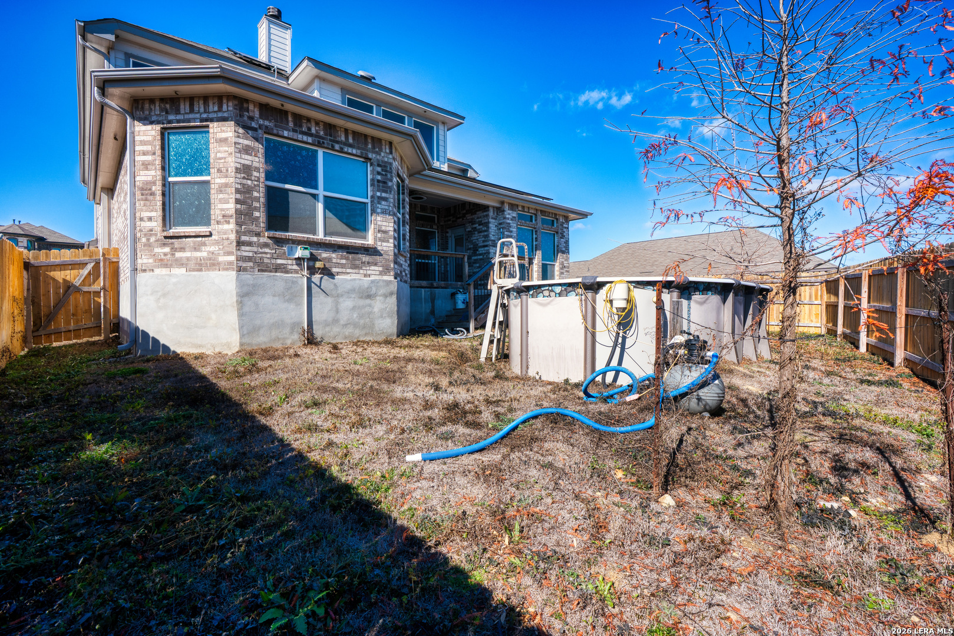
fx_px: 424
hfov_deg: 96.7
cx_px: 477
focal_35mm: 16
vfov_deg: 73.8
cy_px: 318
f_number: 11
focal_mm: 16
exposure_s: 1/40
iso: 125
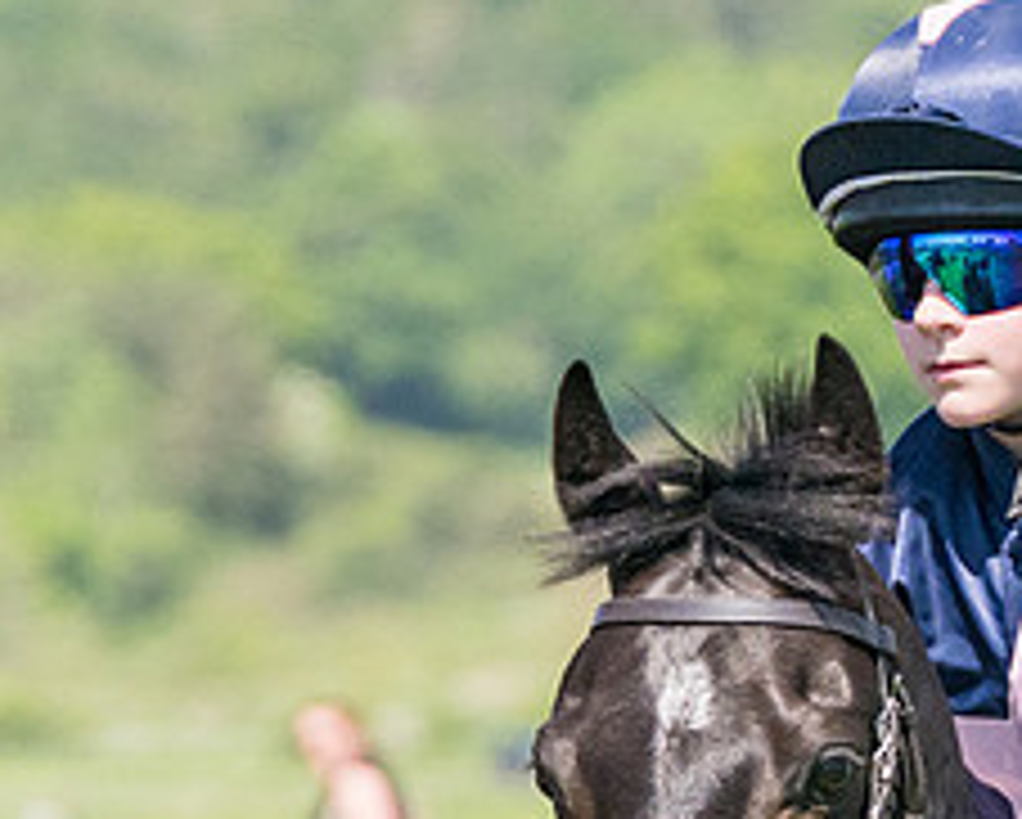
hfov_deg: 3.1
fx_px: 19133
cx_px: 987
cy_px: 986
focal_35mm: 632
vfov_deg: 2.5
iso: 400
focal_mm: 120
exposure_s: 1/6400
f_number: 4
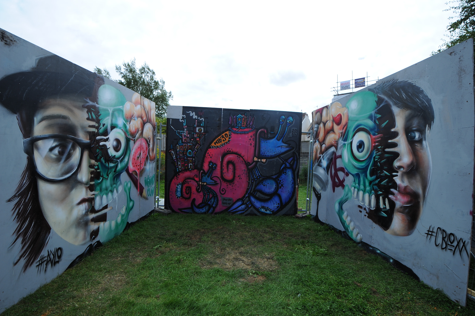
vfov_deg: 70.4
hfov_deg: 93.3
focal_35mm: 17
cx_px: 238
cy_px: 158
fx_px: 224
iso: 200
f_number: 8
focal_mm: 17
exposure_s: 1/400
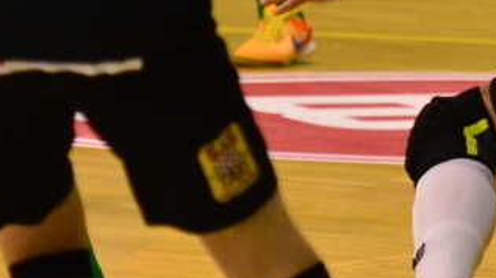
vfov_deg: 1.8
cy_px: -165
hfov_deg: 3.1
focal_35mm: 688
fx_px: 9045
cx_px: 627
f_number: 2.8
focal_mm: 116
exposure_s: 1/640
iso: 3200
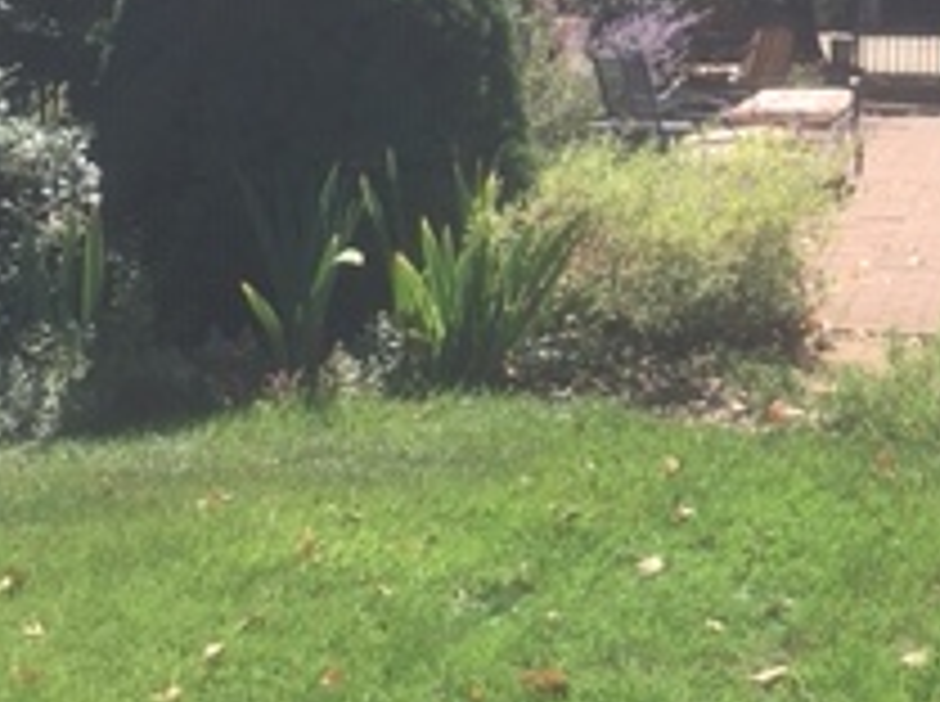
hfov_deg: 21.5
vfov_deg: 16.4
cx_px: 855
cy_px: 94
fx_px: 2413
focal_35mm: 89
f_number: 2.2
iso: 25
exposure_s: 1/1183
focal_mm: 4.15
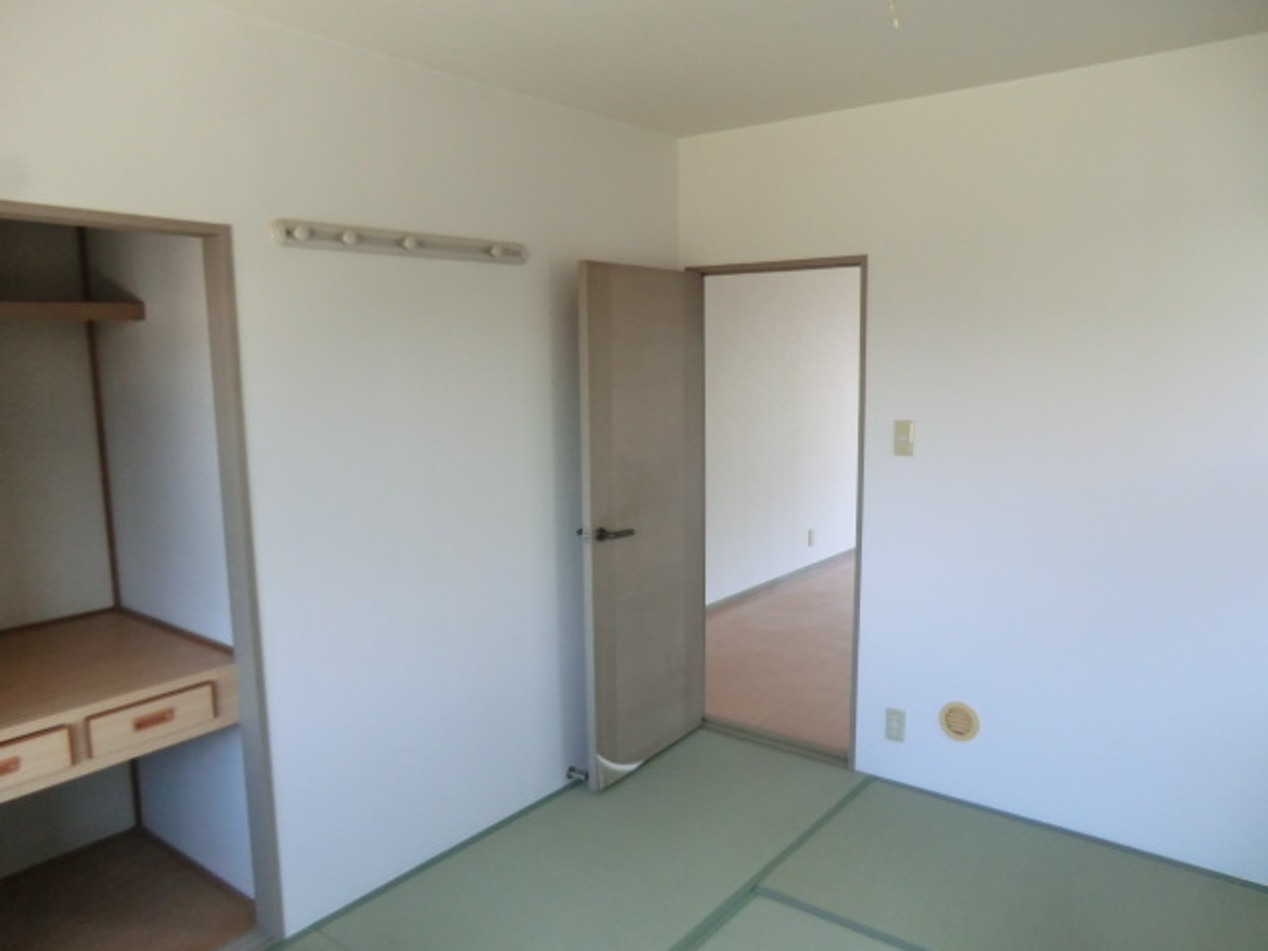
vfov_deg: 56.8
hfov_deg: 71.6
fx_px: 879
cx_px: 634
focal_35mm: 24
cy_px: 476
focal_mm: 4.3
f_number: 3.2
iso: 160
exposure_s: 1/60
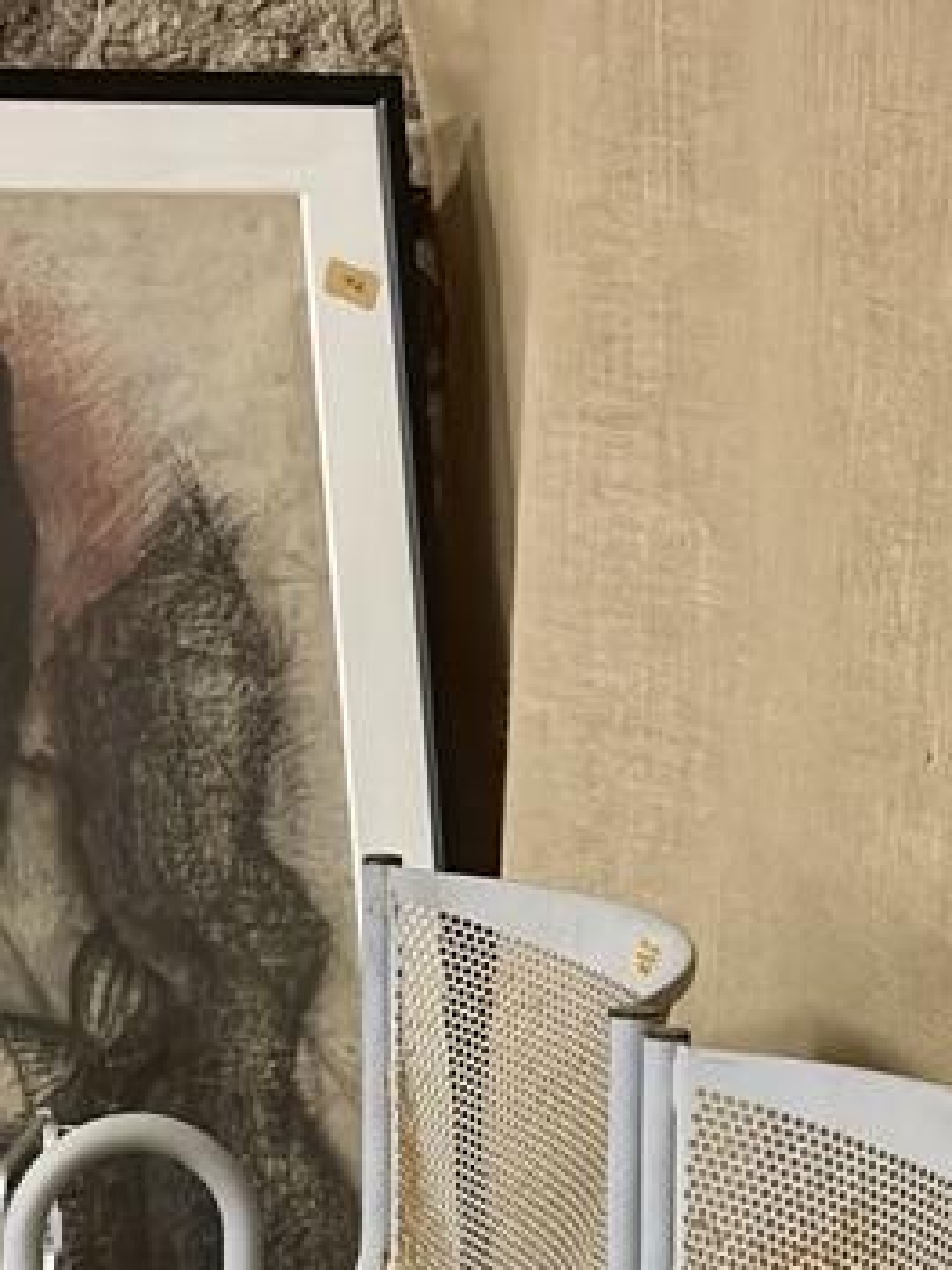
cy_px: 1849
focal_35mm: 140
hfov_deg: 10.5
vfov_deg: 13.4
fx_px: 5137
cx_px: 807
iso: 640
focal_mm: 6.86
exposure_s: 1/33
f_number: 1.78
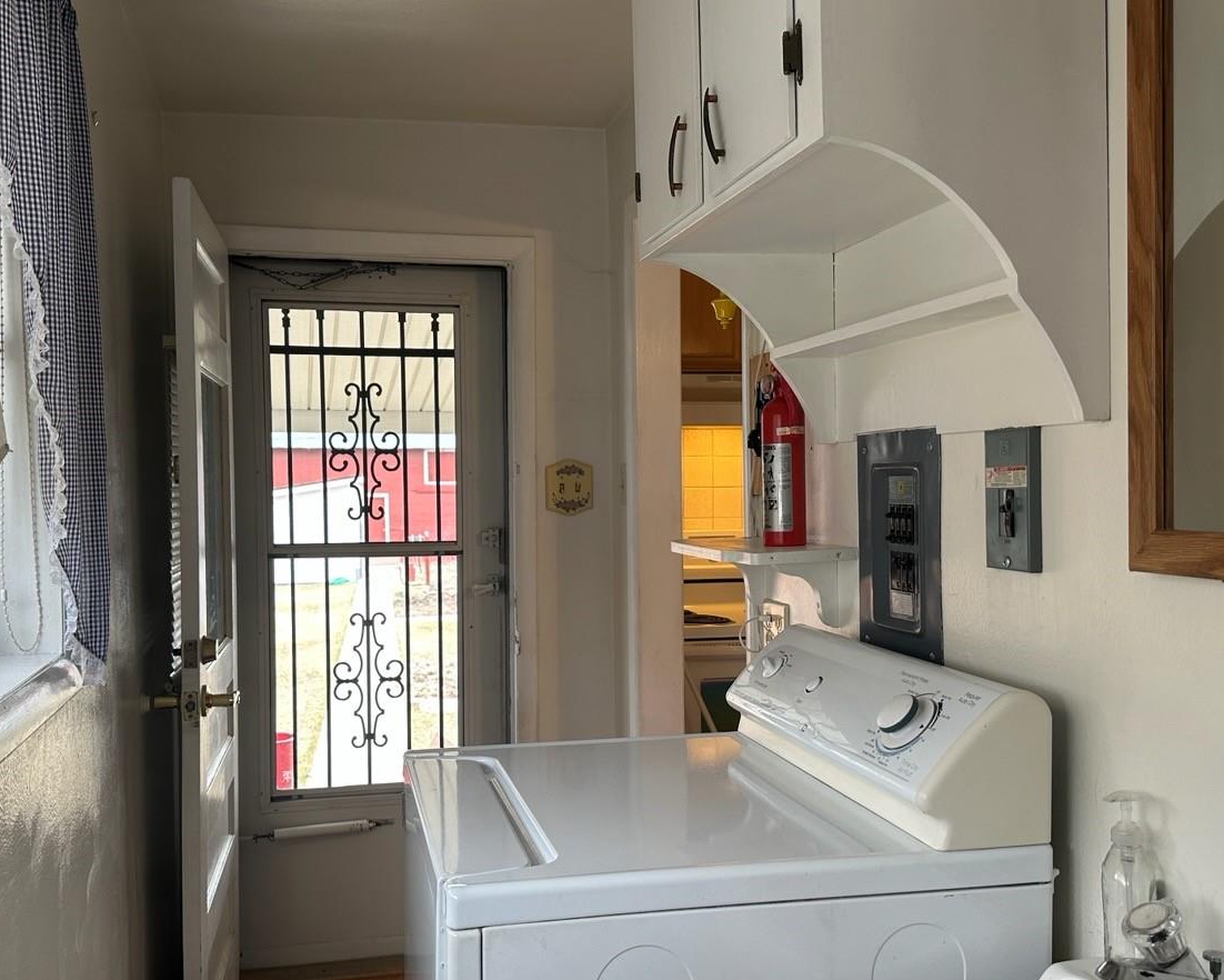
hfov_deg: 52.8
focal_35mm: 34
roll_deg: +0.5
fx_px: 1232
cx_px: 573
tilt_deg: -3.2
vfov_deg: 43.3
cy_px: 526
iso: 125
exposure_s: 1/121
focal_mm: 6.86
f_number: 1.78
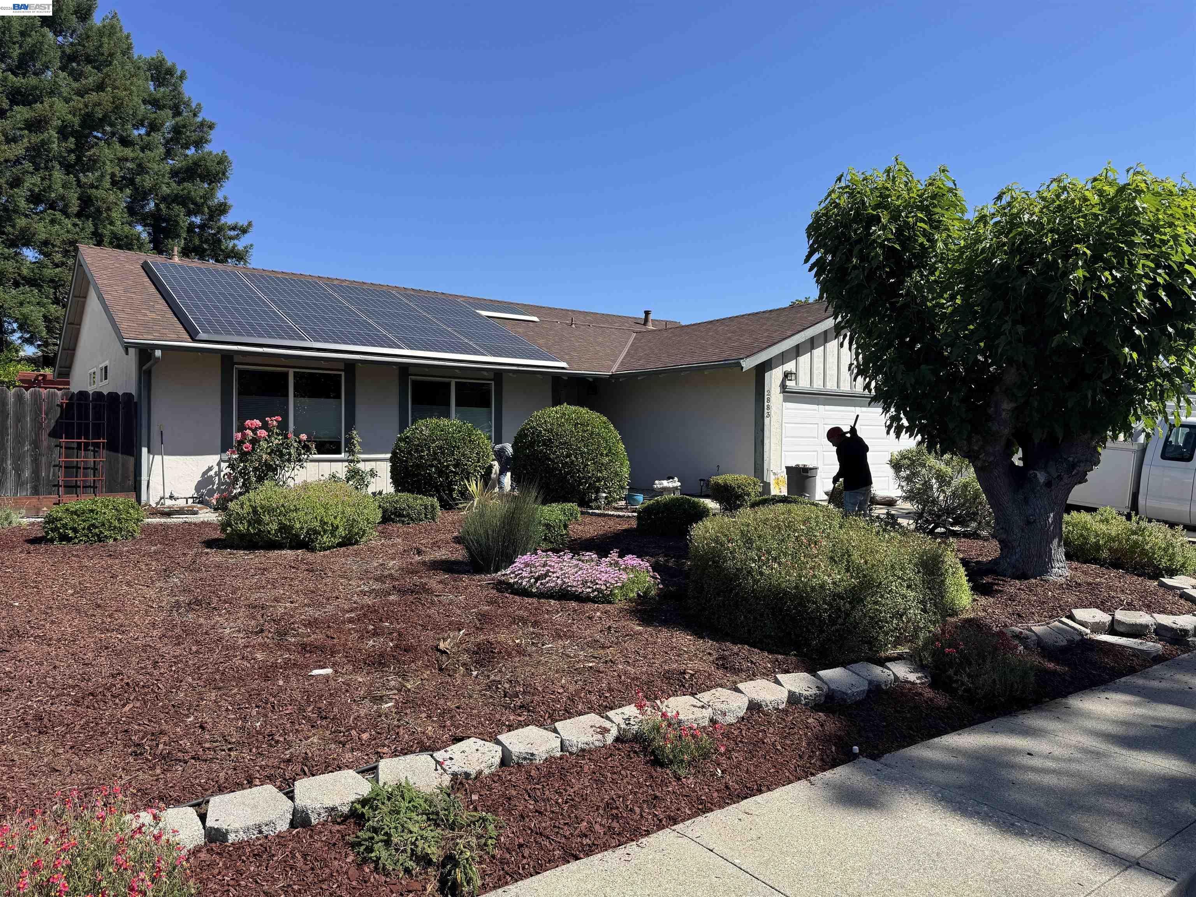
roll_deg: -0.5
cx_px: 598
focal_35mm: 24
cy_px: 448
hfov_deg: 71.6
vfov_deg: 56.8
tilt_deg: +0.0
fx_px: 829
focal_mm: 6.76
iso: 80
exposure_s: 1/3096
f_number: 1.78
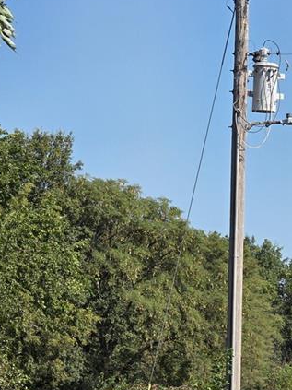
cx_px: 251
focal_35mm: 209
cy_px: 266
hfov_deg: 7.1
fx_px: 2352
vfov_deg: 9.5
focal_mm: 18.6
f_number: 3.4
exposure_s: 1/1517
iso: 64
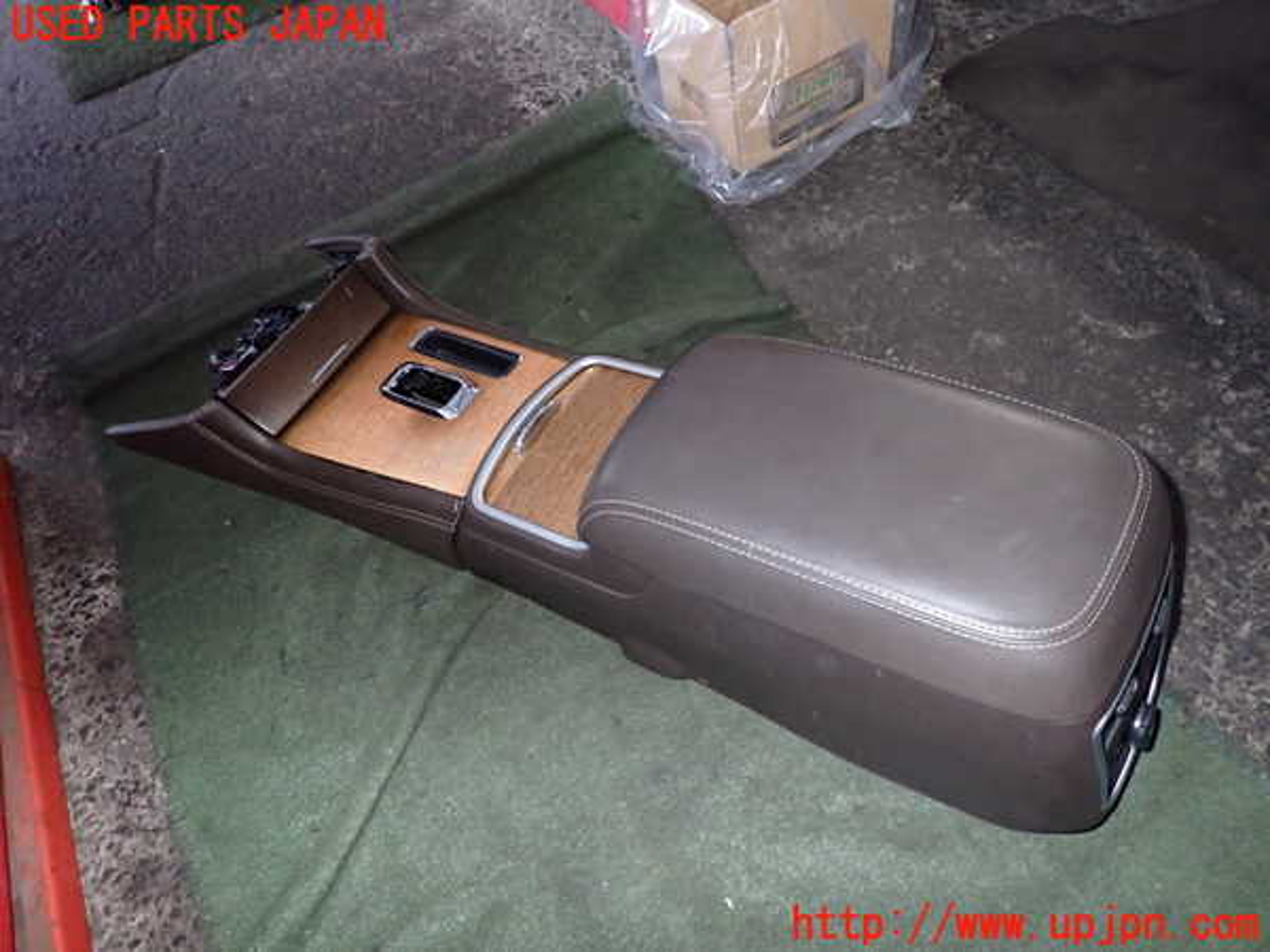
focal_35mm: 25
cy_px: 476
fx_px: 917
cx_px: 635
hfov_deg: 69.4
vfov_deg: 54.9
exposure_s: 1/30
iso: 640
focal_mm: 4.5
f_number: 2
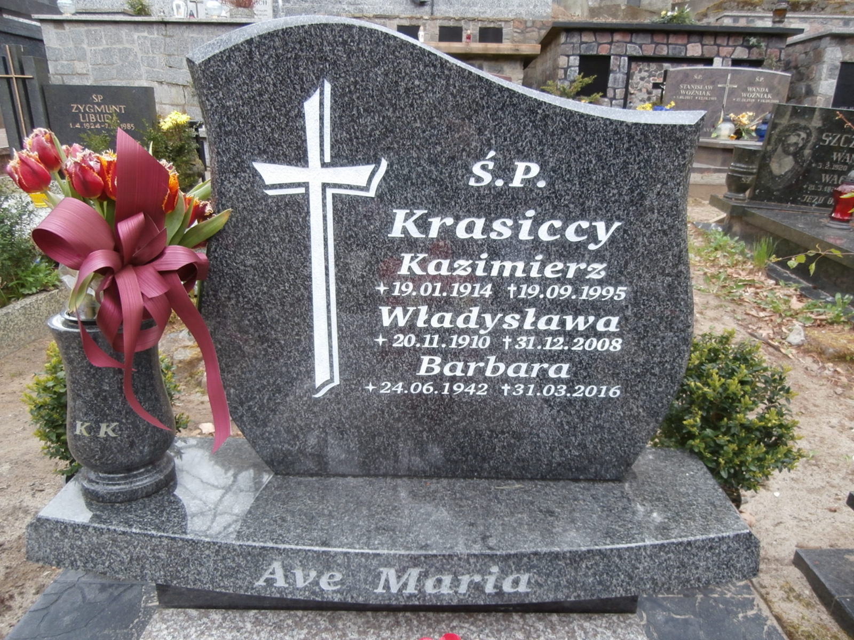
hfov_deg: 71.6
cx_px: 427
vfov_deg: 56.8
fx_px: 592
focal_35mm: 24
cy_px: 320
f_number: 3
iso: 100
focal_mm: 4.2
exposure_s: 1/40
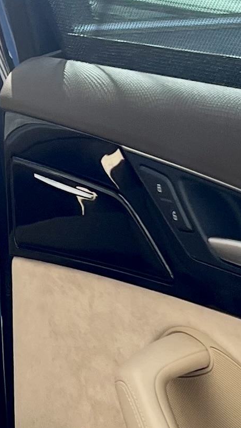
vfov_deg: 15.2
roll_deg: -0.4
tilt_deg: -8.7
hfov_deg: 8.5
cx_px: -82
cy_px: 49
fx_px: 1590
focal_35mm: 140
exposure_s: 1/1597
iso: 50
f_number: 1.5
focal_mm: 5.7
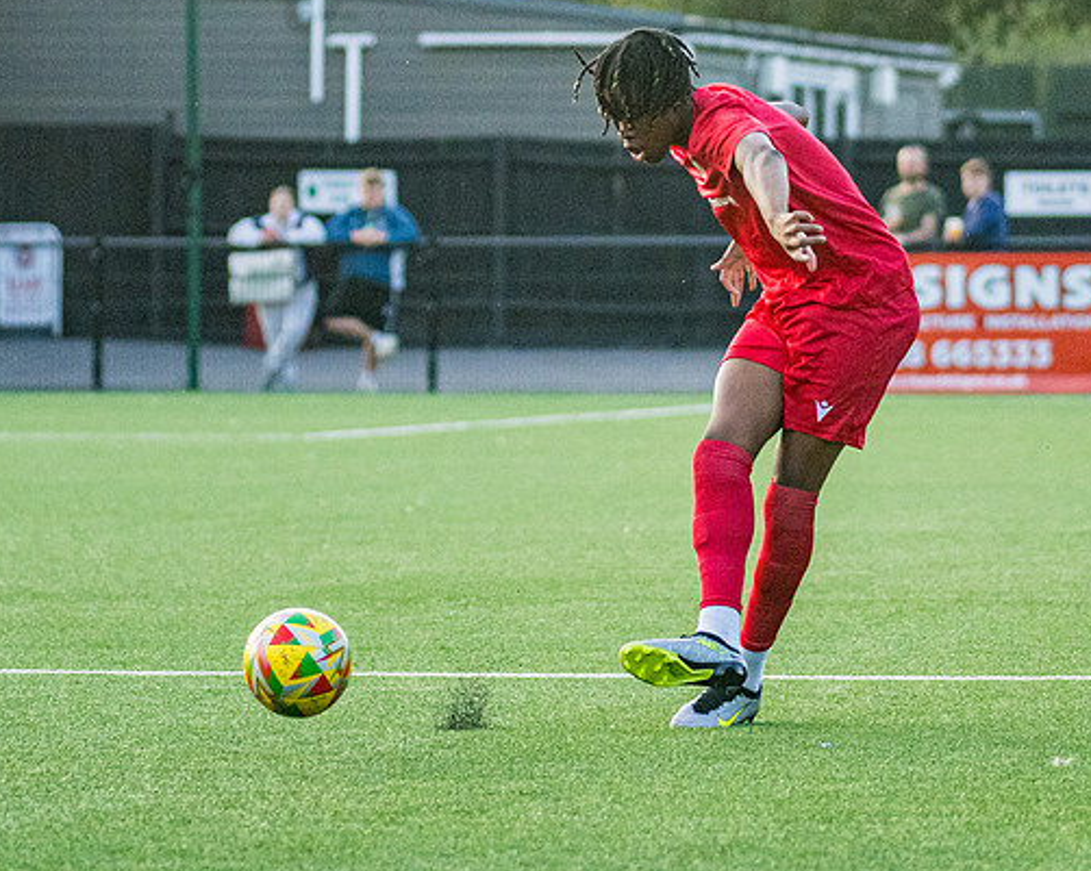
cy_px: 262
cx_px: 738
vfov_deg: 4.7
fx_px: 10649
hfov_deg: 5.9
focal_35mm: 330
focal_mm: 120
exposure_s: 1/3200
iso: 1250
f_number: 2.8
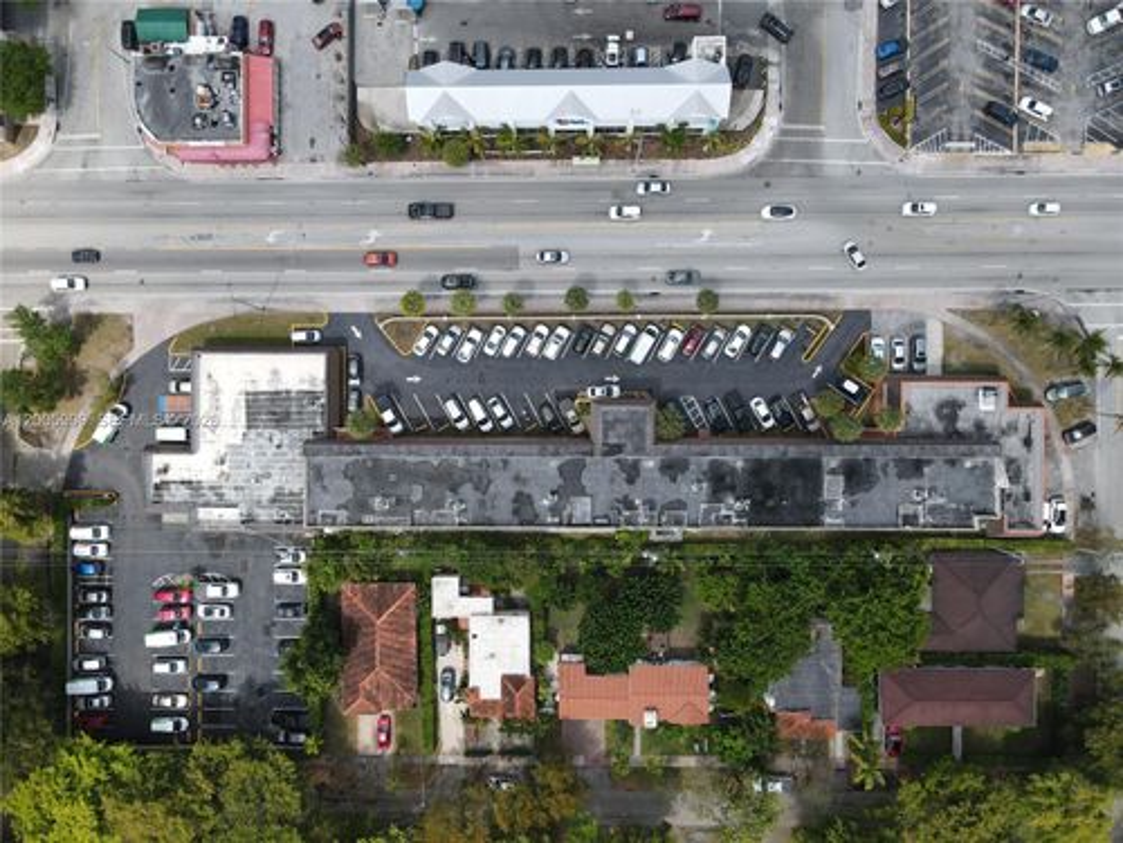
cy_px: 422
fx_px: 779
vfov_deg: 56.8
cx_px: 562
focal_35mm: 24
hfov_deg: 71.6
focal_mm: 4.5
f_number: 2.8
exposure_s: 1/500
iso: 100
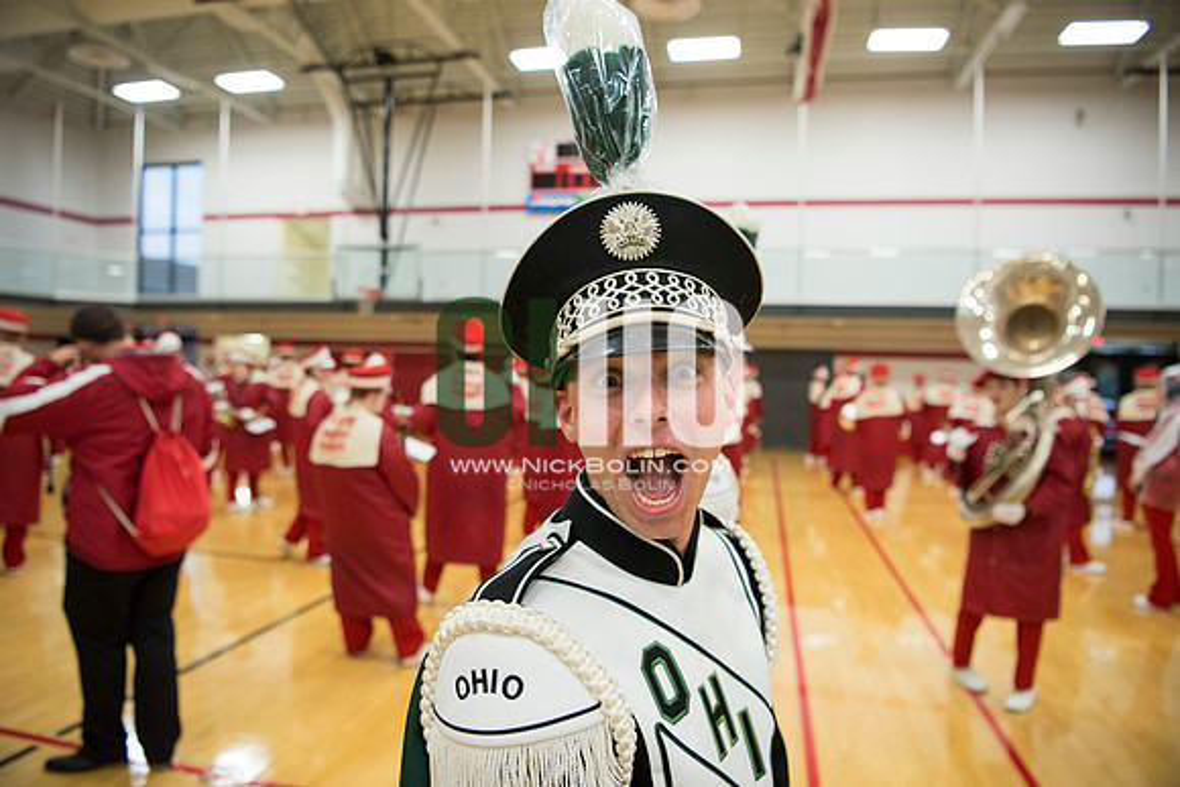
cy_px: 394
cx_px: 590
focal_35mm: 24
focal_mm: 24
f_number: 3.2
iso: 2000
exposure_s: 1/320
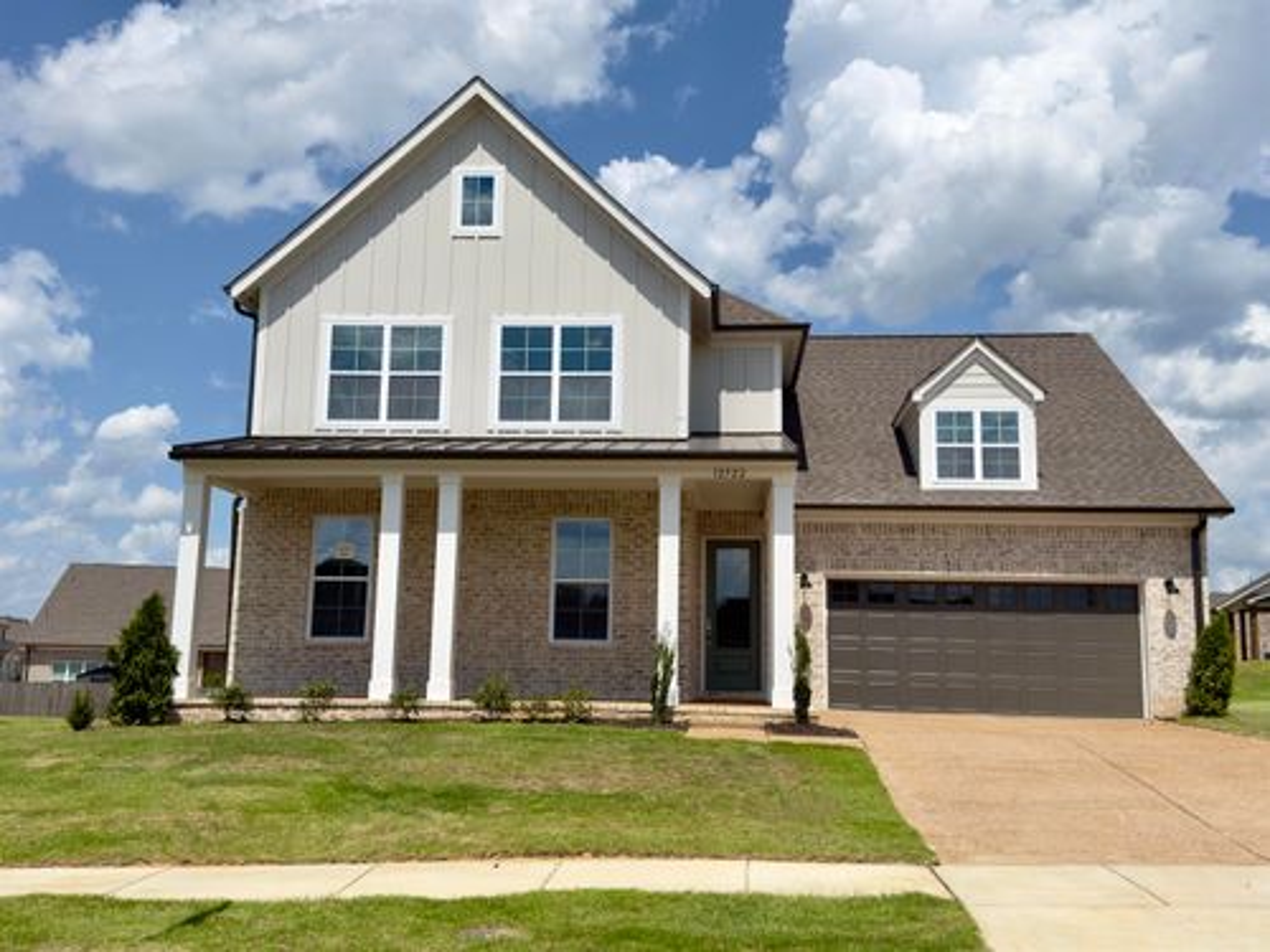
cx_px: 635
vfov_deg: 40.7
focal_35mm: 35
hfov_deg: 52.6
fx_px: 1284
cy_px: 476
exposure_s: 1/8547
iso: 64
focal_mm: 6.76
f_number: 1.78
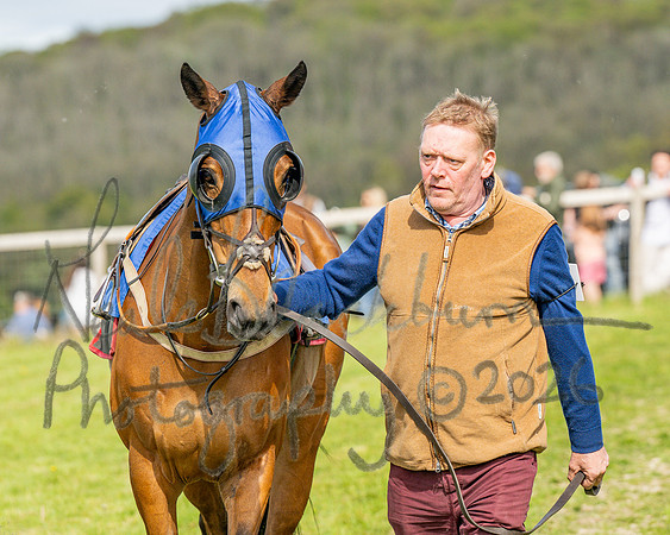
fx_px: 5317
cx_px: 442
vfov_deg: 5.8
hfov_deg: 7.2
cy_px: 232
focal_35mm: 268
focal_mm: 140
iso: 200
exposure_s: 1/1600
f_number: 4
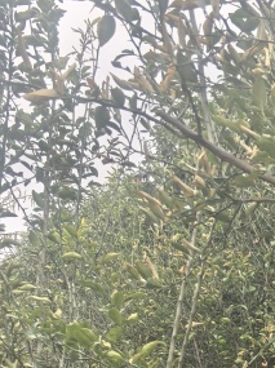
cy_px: 640
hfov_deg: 14.4
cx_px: 501
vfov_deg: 17.9
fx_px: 955
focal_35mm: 90
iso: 50
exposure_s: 1/232
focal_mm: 6.98
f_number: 2
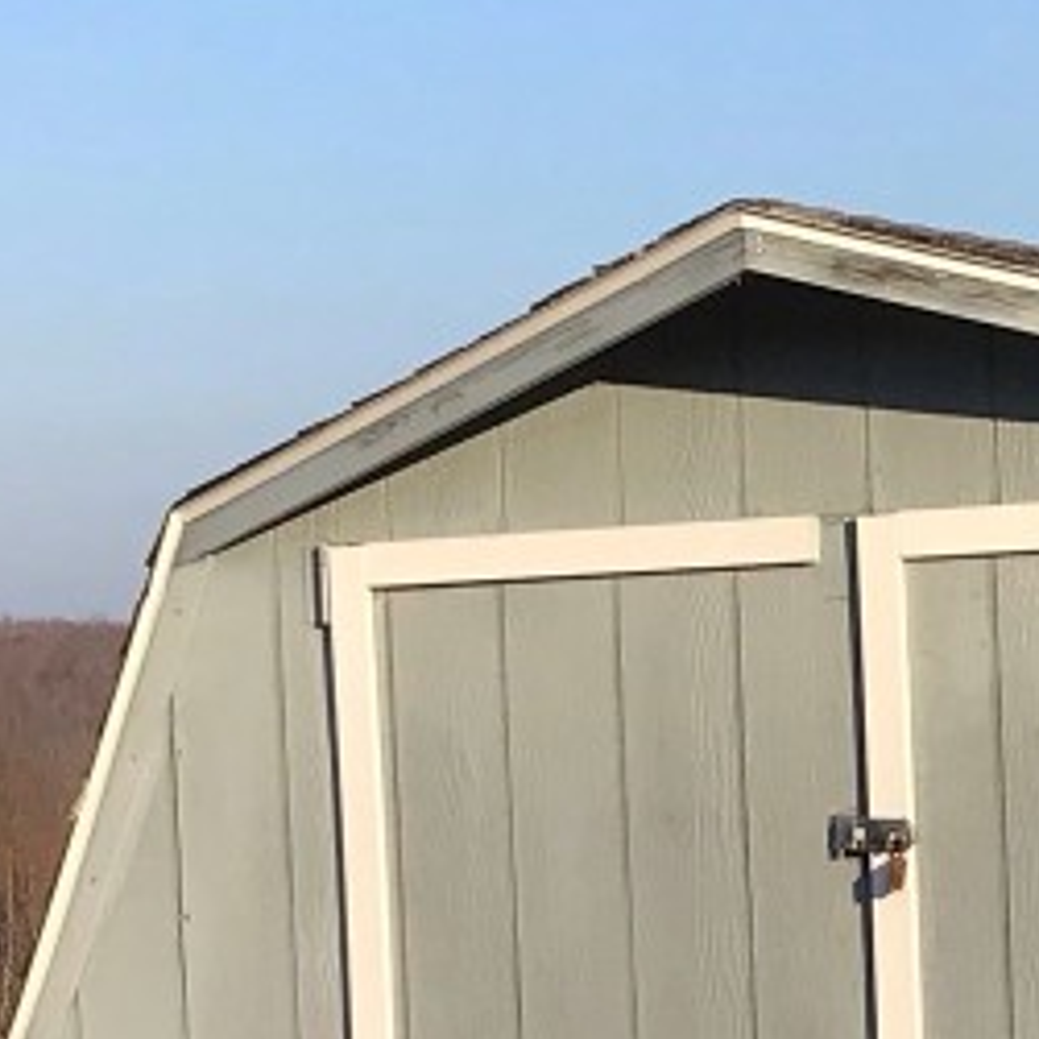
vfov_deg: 11.6
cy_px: 1114
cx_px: 1221
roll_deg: +1.4
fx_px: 5026
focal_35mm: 148
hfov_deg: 11.6
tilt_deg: -2.9
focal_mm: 3.99
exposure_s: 1/1916
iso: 20
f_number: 1.8
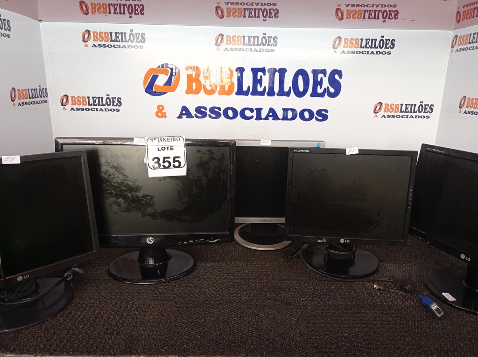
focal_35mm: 28
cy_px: 178
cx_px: 239
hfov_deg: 63.5
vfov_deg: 49.7
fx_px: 386
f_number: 1.79
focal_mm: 4.7
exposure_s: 1/120
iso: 187
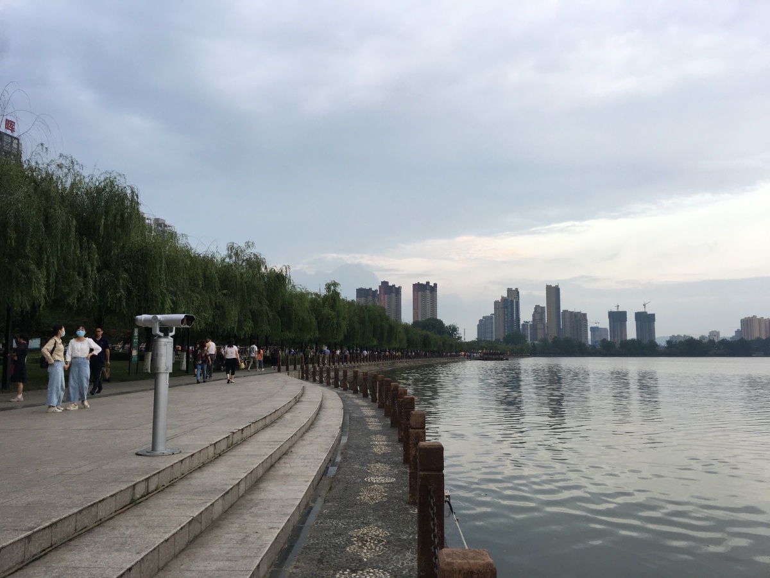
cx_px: 385
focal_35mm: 29
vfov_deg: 48.2
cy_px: 289
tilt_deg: +5.0
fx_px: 645
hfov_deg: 61.7
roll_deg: +0.3
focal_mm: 4.15
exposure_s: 1/100
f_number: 2.2
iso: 32
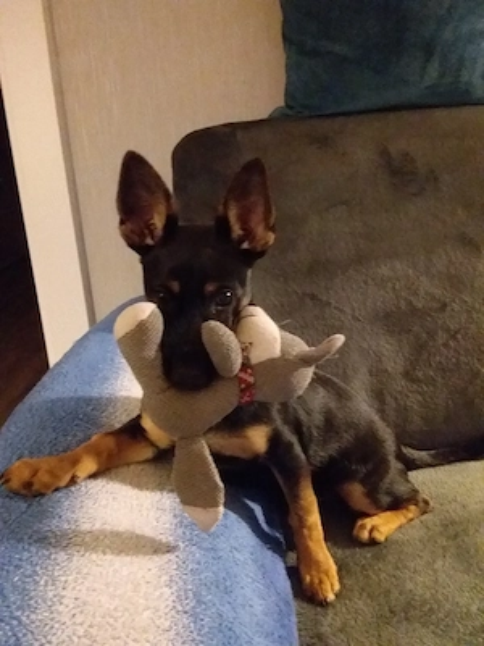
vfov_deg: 63.4
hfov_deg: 49.7
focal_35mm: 28
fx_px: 522
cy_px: 323
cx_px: 242
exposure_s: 1/17
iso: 1000
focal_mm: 2.91
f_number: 1.9
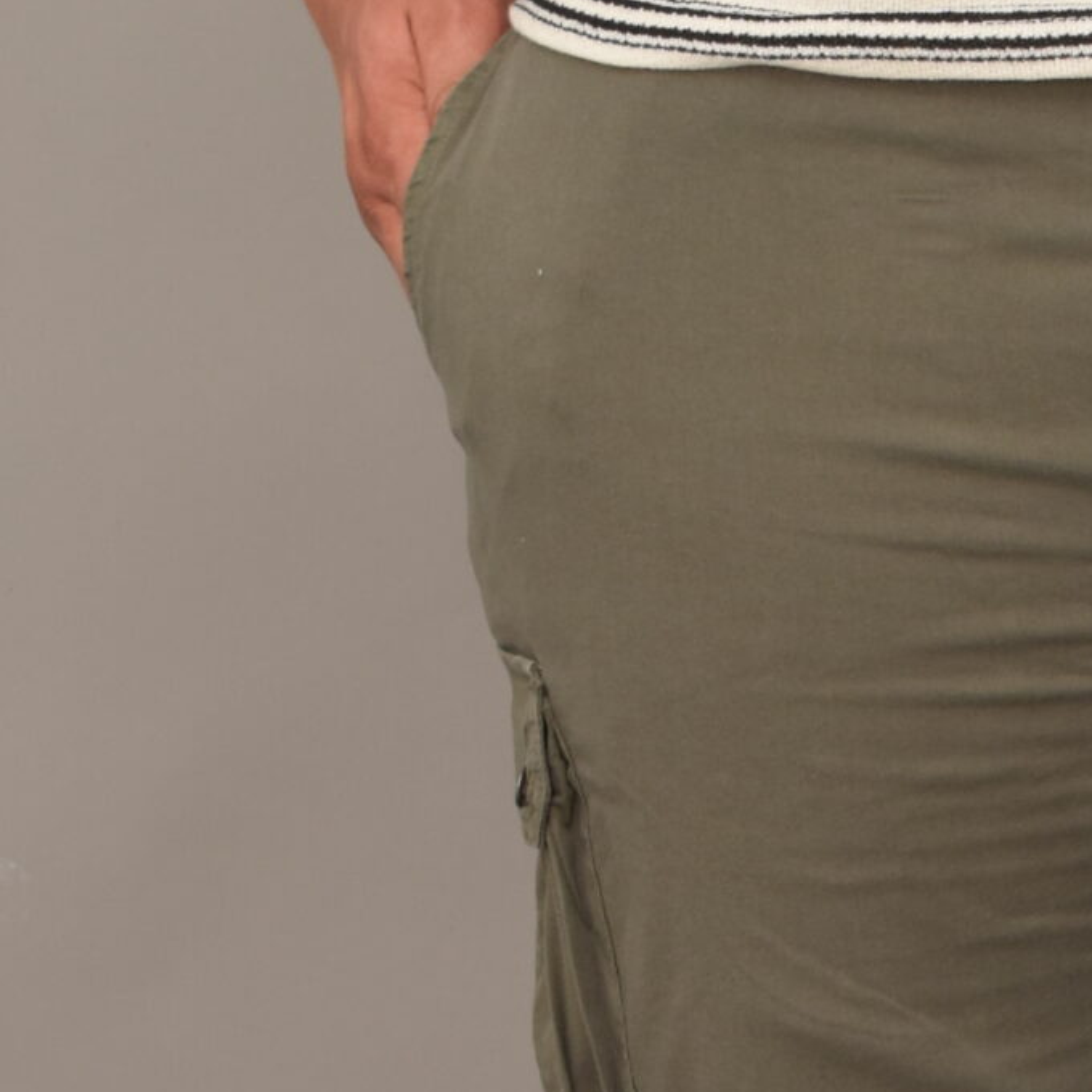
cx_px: 1243
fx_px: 6853
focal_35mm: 192
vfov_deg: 8.9
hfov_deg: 9.0
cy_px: 1526
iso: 400
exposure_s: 1/125
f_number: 9
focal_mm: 40
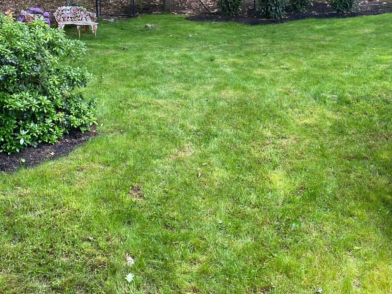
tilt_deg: -3.3
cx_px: 214
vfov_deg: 32.1
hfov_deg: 42.9
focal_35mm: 44
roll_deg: +1.3
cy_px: 63
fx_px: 498
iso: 64
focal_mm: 4.25
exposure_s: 1/122
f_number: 1.8
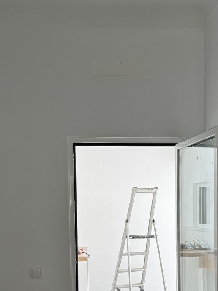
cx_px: 130
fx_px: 428
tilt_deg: -2.6
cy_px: 227
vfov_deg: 36.4
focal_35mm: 51
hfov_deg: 28.5
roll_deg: +0.4
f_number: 1.78
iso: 64
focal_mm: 6.76
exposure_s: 1/165
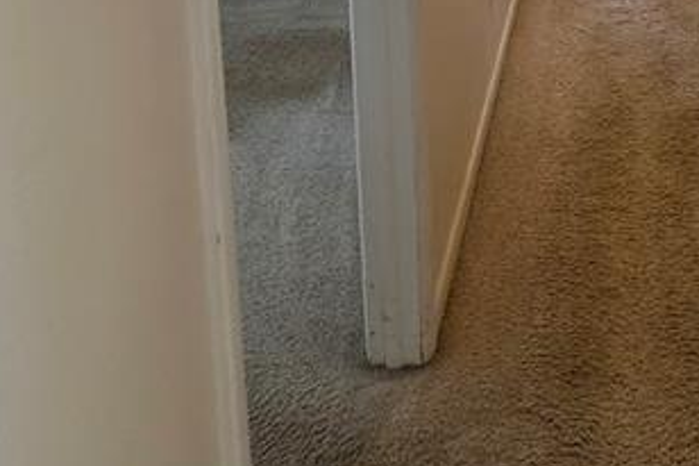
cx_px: 574
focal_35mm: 45
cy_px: -230
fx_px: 873
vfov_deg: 23.8
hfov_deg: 41.5
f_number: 1.9
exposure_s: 1/60
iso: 320
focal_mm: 2.2
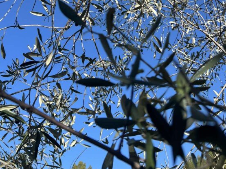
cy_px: -38
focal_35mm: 48
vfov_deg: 26.6
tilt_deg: +48.6
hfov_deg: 39.6
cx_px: 131
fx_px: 313
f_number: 1.5
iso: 50
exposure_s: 1/1934
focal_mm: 5.7
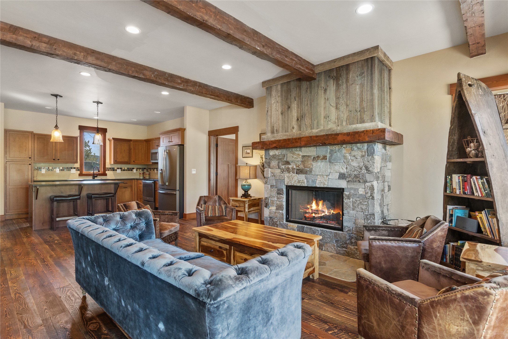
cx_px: 254
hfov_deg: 90.0
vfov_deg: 67.4
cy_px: 170
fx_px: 254
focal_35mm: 18
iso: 200
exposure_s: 1/15
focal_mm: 12
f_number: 6.3
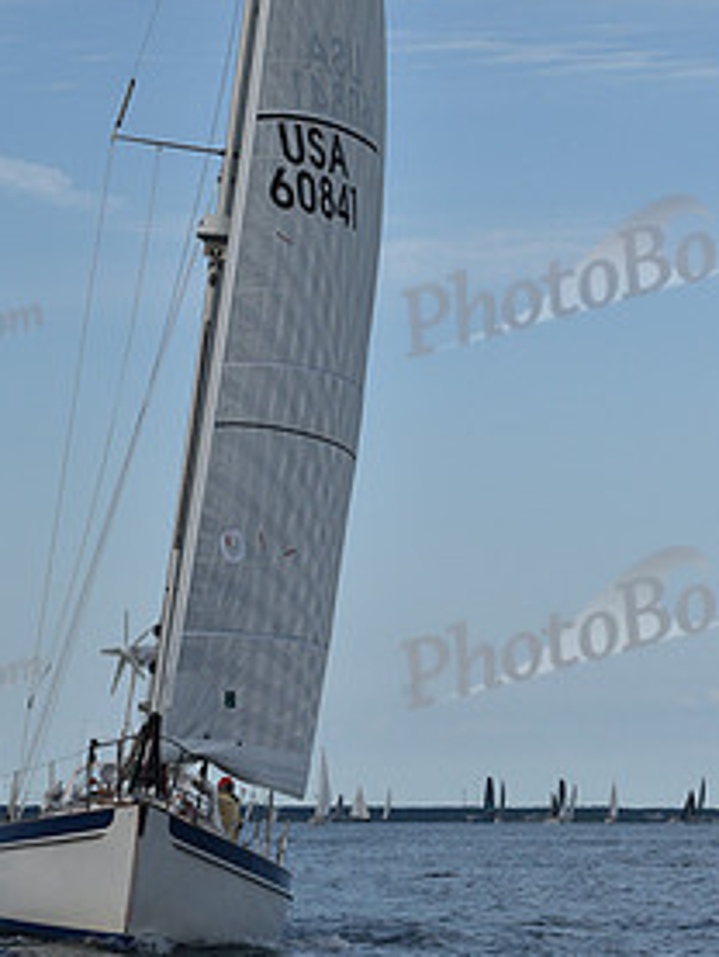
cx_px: 223
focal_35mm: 141
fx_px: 3902
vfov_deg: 13.9
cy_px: 138
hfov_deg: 10.5
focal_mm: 70
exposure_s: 1/1000
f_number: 10
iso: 320
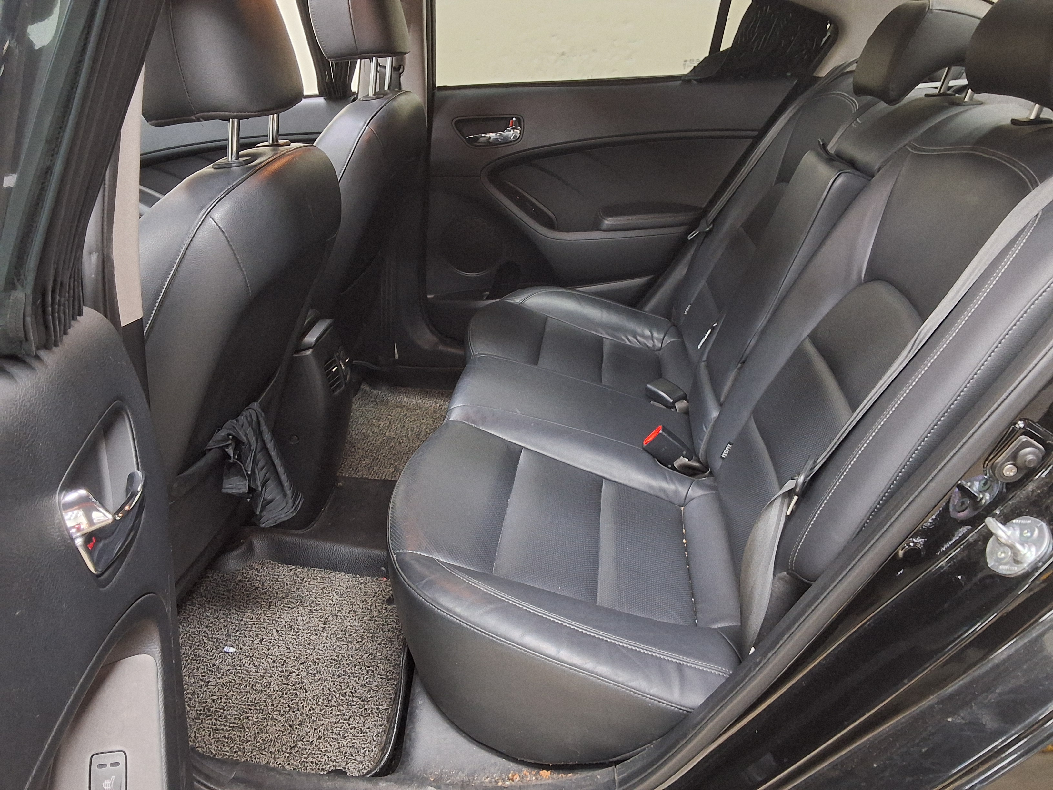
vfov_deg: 49.7
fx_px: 852
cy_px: 395
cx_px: 526
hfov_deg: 63.4
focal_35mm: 28
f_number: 1.9
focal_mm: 2.91
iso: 320
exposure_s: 1/20
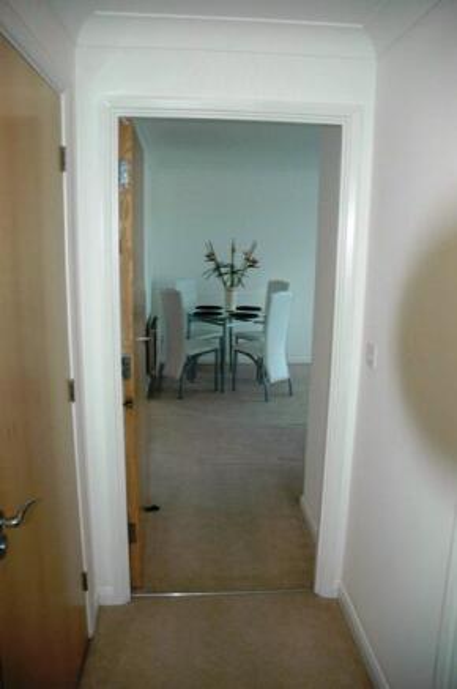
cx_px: 228
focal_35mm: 27
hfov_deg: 47.8
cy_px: 344
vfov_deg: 67.5
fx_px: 516
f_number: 3.5
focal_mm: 18
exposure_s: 1/60
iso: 400
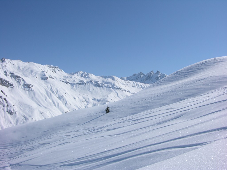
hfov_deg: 52.6
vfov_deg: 40.7
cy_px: 85
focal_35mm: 35
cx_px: 114
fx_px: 230
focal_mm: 8.9
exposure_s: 1/402
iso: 50
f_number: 8
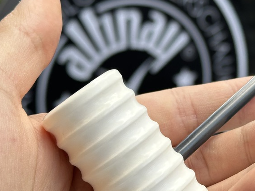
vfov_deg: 13.7
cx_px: 224
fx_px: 796
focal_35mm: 108
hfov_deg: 18.0
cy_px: 80
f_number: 1.78
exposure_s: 1/529
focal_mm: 6.86
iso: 64
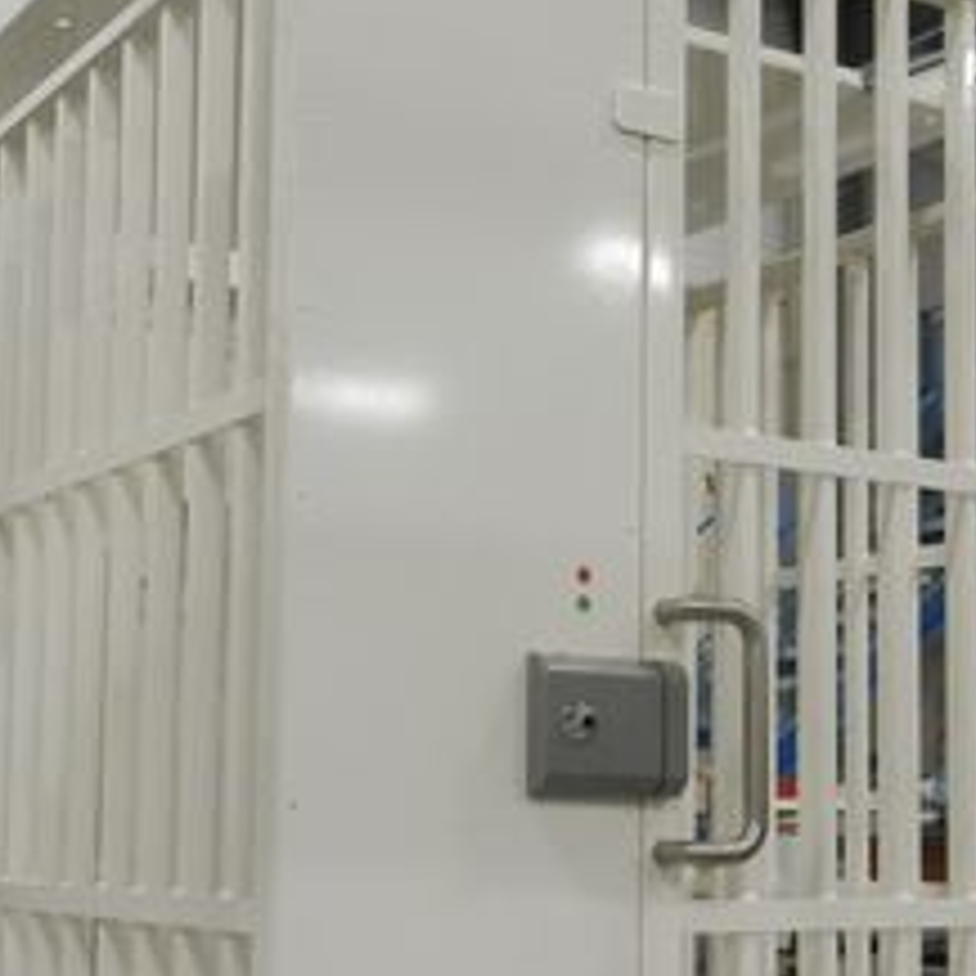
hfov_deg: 27.3
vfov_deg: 27.2
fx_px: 2010
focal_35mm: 63
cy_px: 603
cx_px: 528
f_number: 3.2
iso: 400
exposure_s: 1/8
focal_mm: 5.5
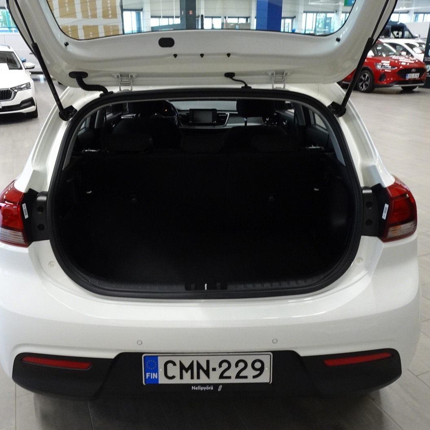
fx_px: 408
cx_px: 195
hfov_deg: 55.5
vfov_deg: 55.6
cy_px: 215
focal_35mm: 29
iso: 400
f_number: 3.5
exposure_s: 1/30
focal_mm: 4.25
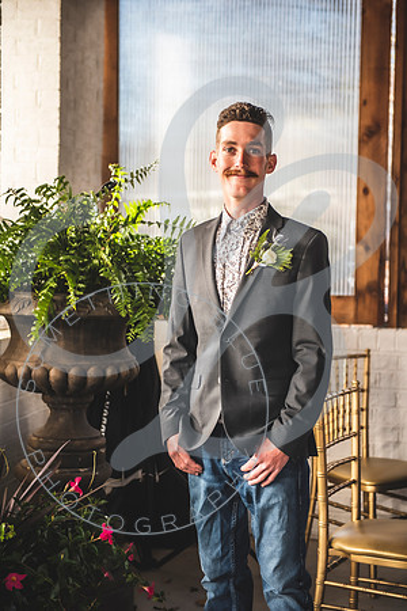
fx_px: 1187
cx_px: 204
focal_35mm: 70
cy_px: 306
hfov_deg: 19.5
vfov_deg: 28.8
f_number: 2.8
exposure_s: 1/160
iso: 125
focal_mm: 70
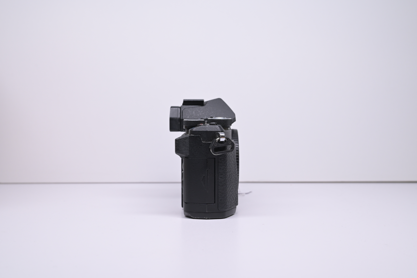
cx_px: 208
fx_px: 463
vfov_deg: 33.4
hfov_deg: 48.5
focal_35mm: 40
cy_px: 139
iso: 640
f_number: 9
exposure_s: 1/80
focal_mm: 40
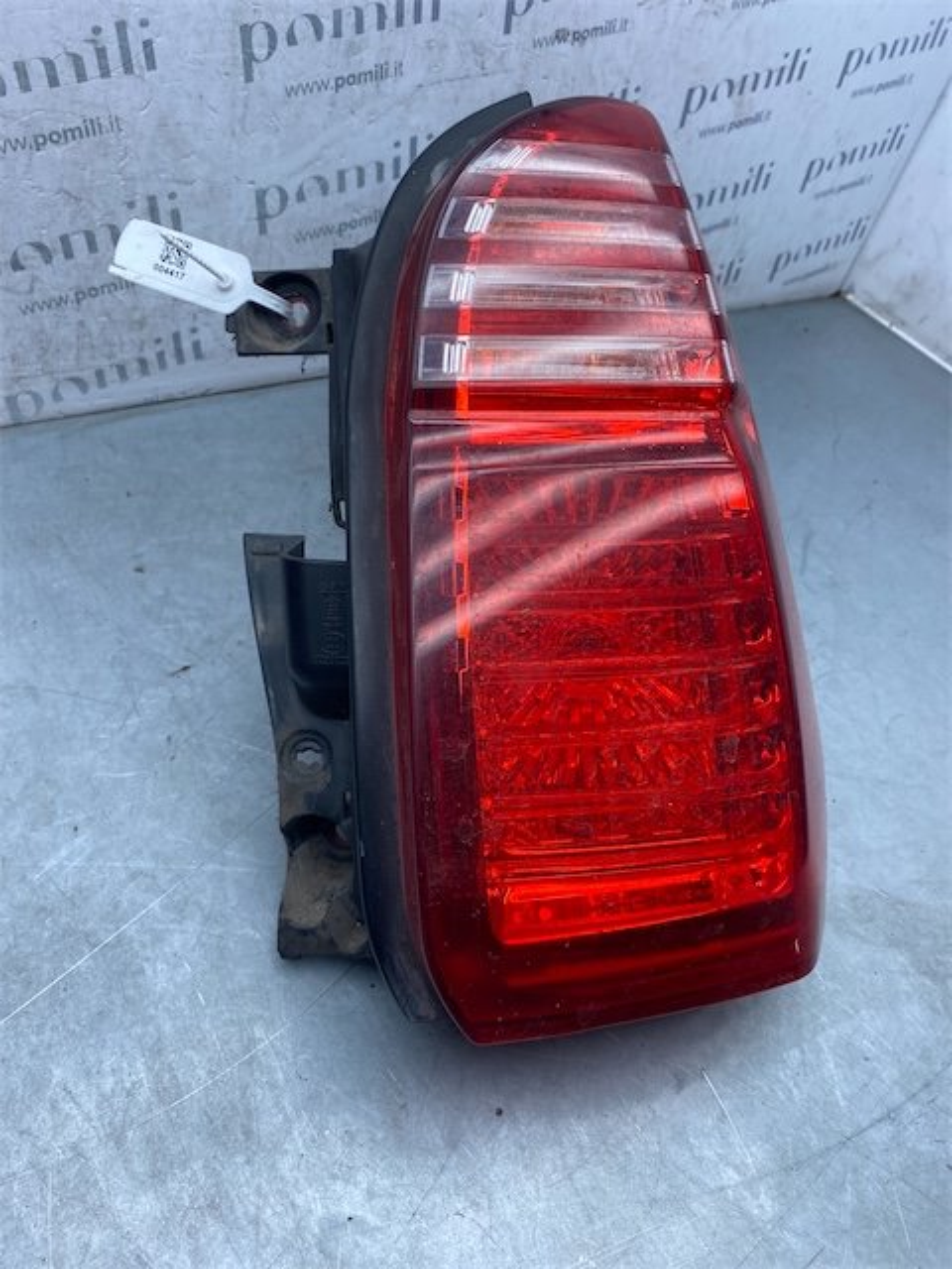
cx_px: 476
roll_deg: -17.8
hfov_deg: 53.1
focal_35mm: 26
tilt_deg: -44.1
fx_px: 953
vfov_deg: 67.3
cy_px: 634
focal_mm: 4.25
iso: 32
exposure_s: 1/487
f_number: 1.8
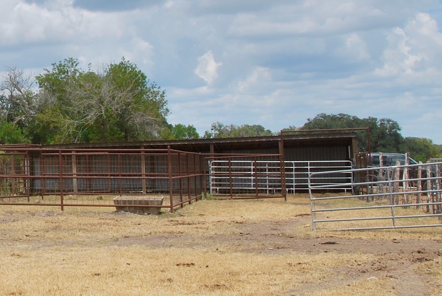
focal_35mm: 88
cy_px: 78
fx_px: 1084
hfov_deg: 21.9
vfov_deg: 15.5
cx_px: -33
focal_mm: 25
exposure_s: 1/320
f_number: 9
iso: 100
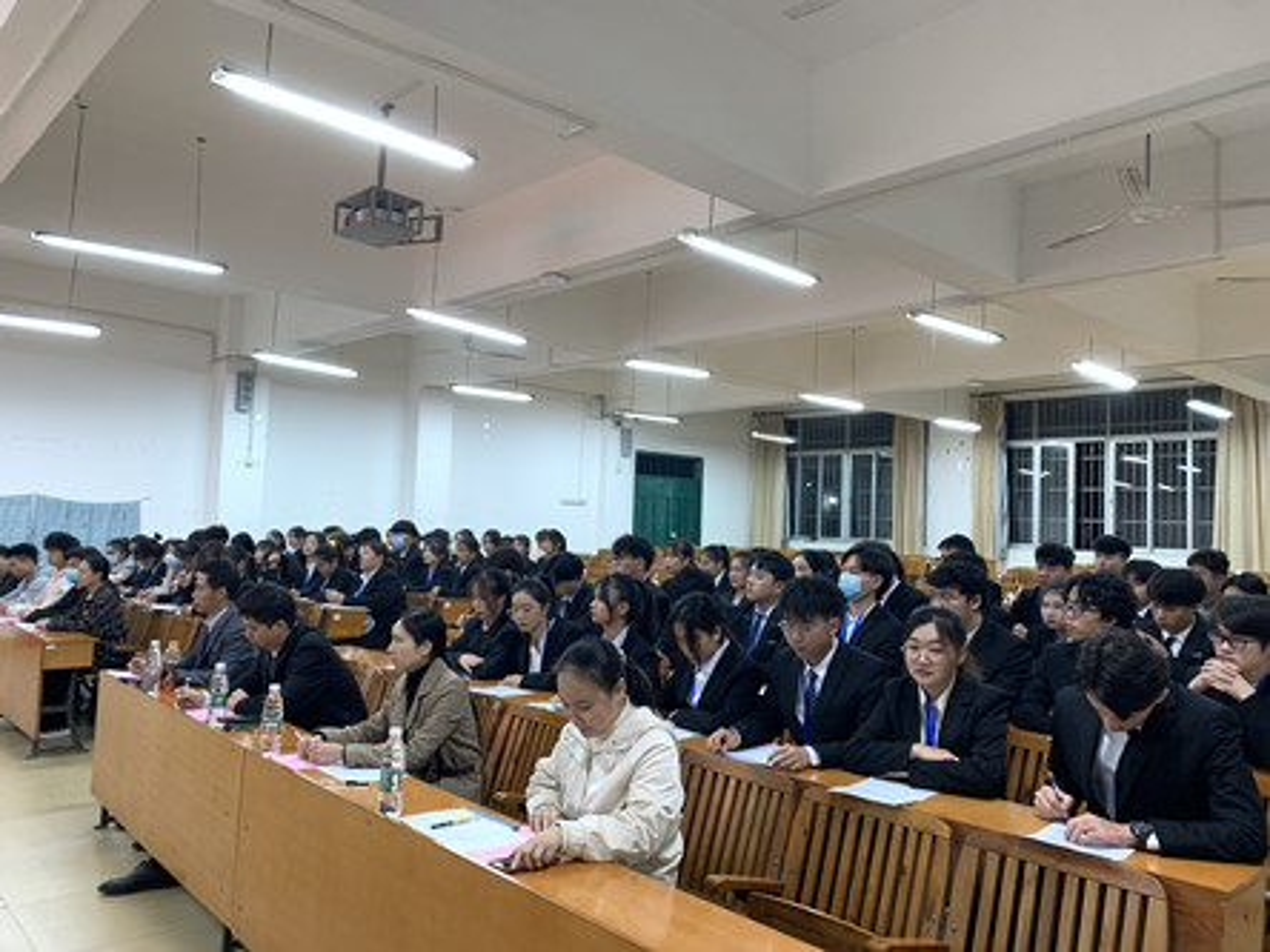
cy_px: 476
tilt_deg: +4.3
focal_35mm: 26
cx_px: 635
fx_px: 954
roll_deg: -3.1
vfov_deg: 53.1
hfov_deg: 67.3
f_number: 1.8
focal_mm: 4.25
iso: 400
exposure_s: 1/33
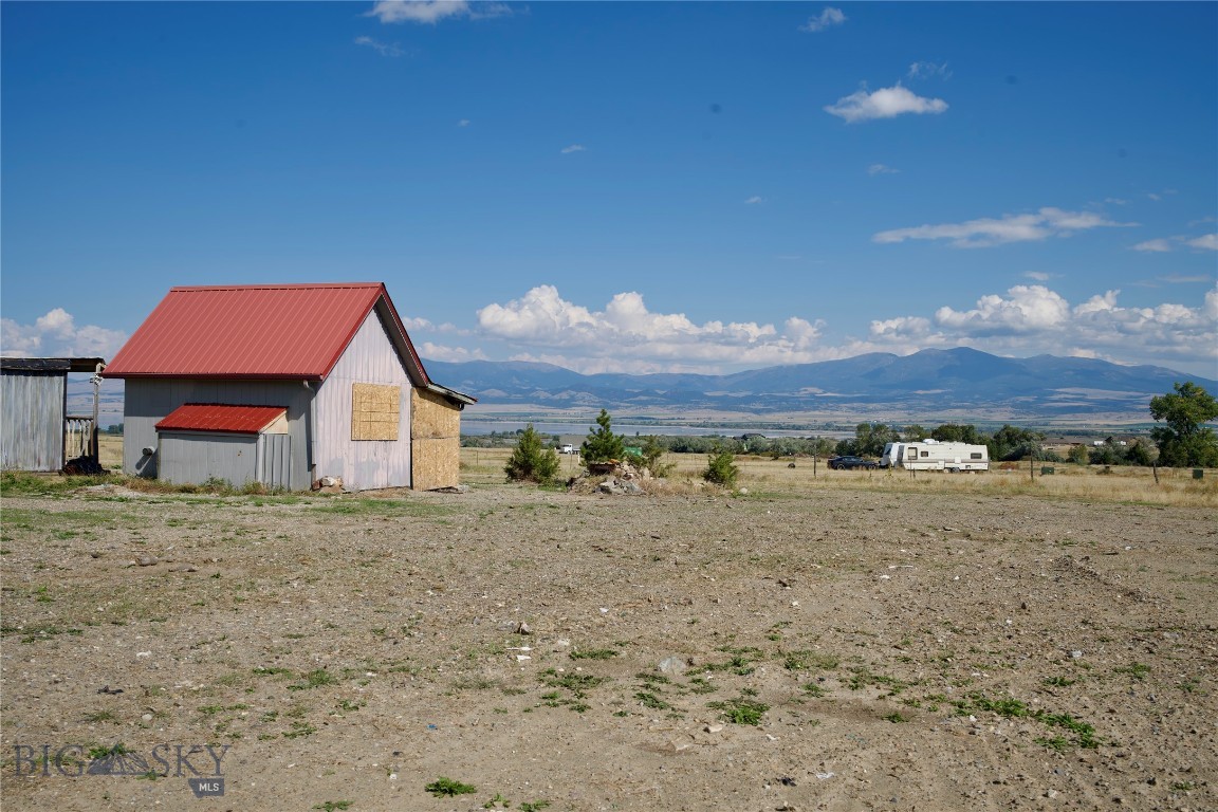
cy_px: 406
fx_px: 1116
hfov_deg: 57.2
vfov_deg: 40.0
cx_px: 609
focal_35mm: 33
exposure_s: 1/320
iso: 100
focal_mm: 33
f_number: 10
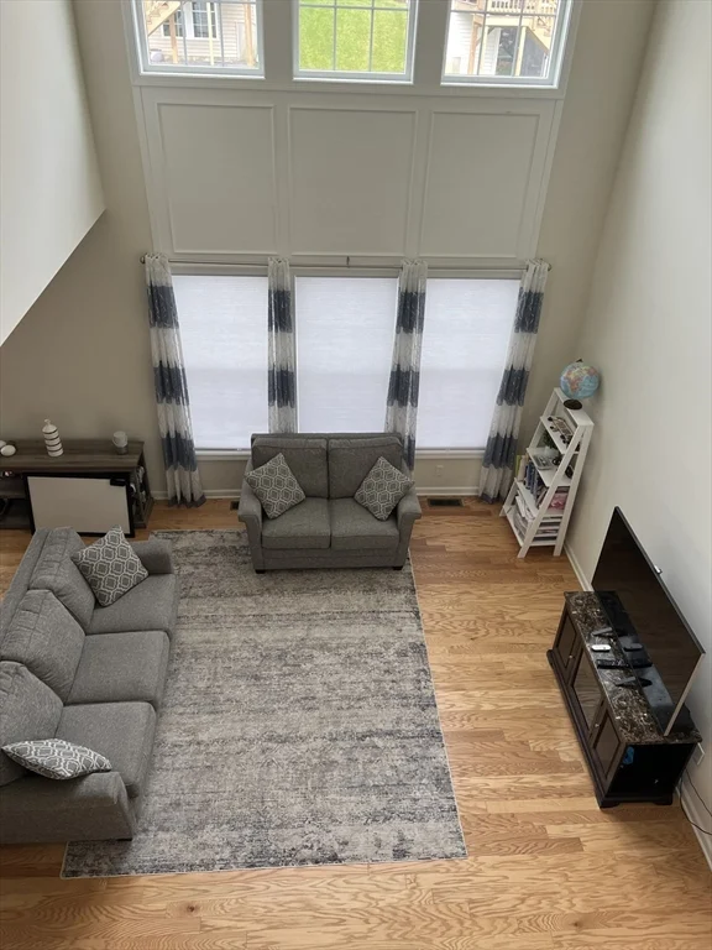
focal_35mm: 26
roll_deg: -2.5
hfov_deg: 53.1
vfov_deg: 67.3
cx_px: 356
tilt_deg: -34.8
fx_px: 713
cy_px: 475
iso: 64
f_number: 1.5
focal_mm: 5.7
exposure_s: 1/121
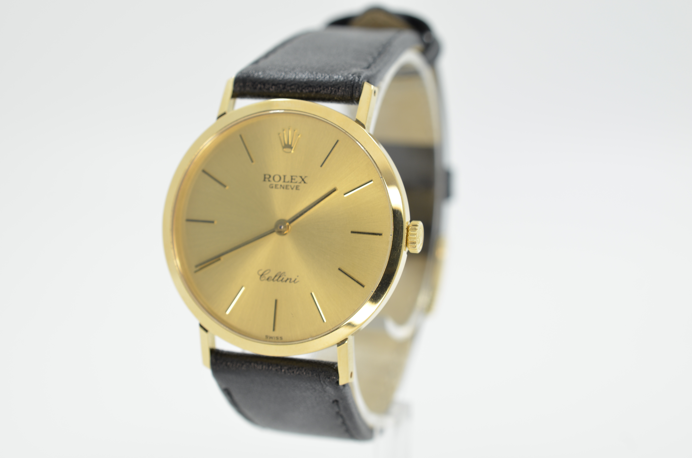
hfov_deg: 33.5
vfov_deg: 22.5
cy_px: 229
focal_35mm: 60
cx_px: 346
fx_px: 1151
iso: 160
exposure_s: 1/50
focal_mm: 40
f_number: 8
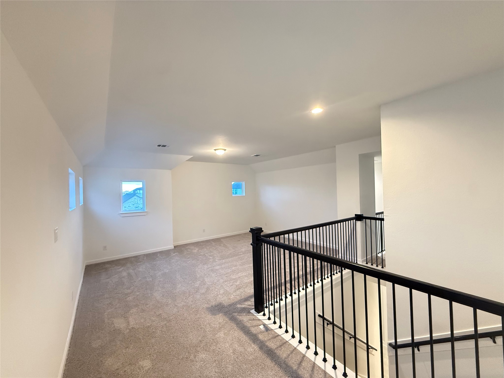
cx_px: 252
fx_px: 204
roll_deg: +1.3
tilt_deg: +0.7
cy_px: 189
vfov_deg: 85.7
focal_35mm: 14
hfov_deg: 102.1
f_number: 2.2
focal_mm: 2.22
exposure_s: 1/60
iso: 640
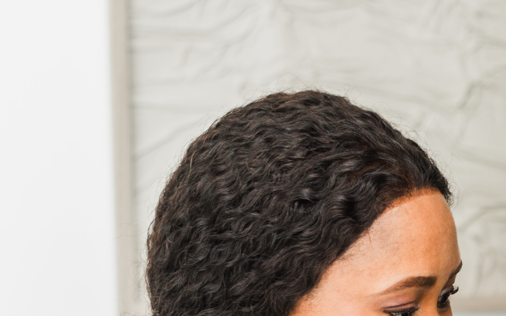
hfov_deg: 13.3
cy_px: 457
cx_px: 595
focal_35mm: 153
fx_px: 2110
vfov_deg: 8.4
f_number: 2.5
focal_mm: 50
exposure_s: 1/160
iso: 80
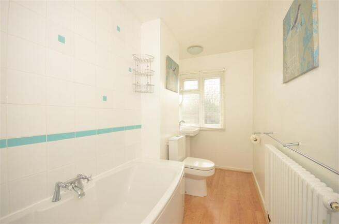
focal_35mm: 15
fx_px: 141
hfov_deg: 100.5
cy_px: 112
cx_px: 170
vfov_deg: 77.0
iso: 640
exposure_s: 1/60
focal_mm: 10
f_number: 7.1
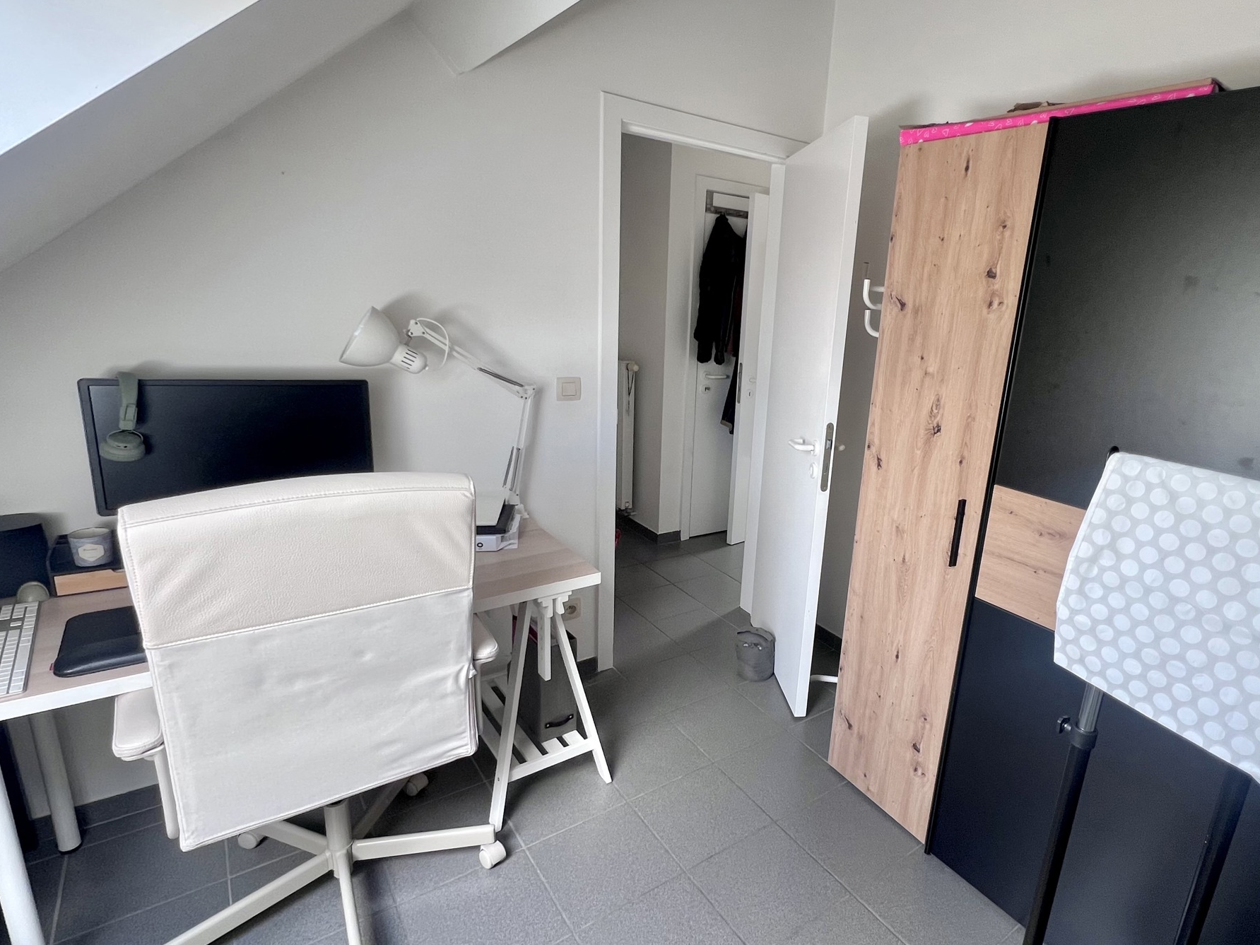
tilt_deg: -15.8
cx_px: 625
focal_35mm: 14
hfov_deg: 102.1
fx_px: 510
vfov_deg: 85.7
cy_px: 470
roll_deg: -1.1
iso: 64
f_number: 1.8
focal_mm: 1.57
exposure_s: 1/99
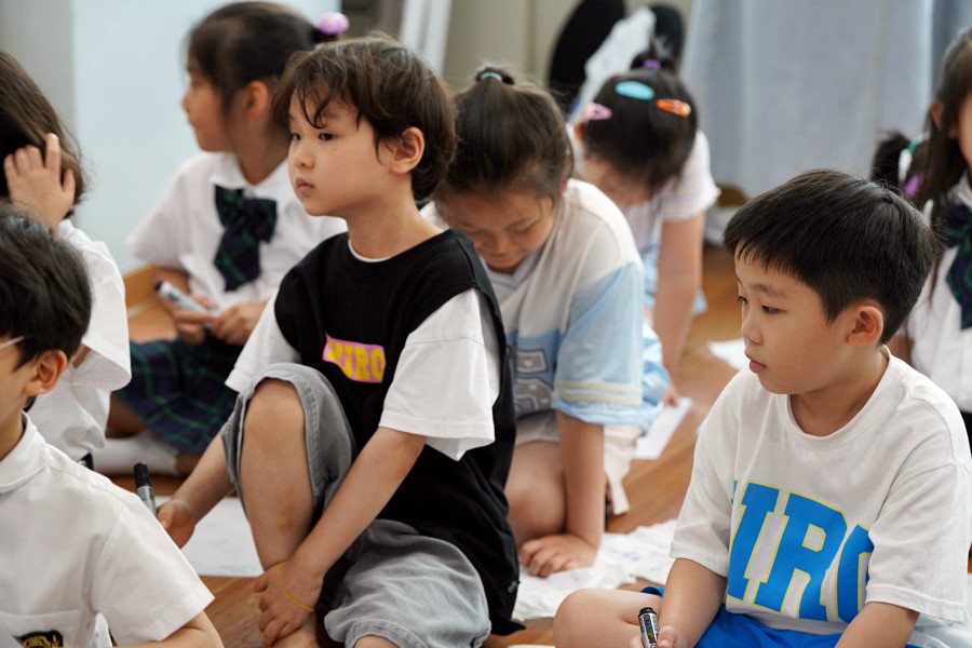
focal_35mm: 124
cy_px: 324
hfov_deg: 16.5
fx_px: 3348
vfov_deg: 11.1
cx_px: 486
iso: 800
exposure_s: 1/160
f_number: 4
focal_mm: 124
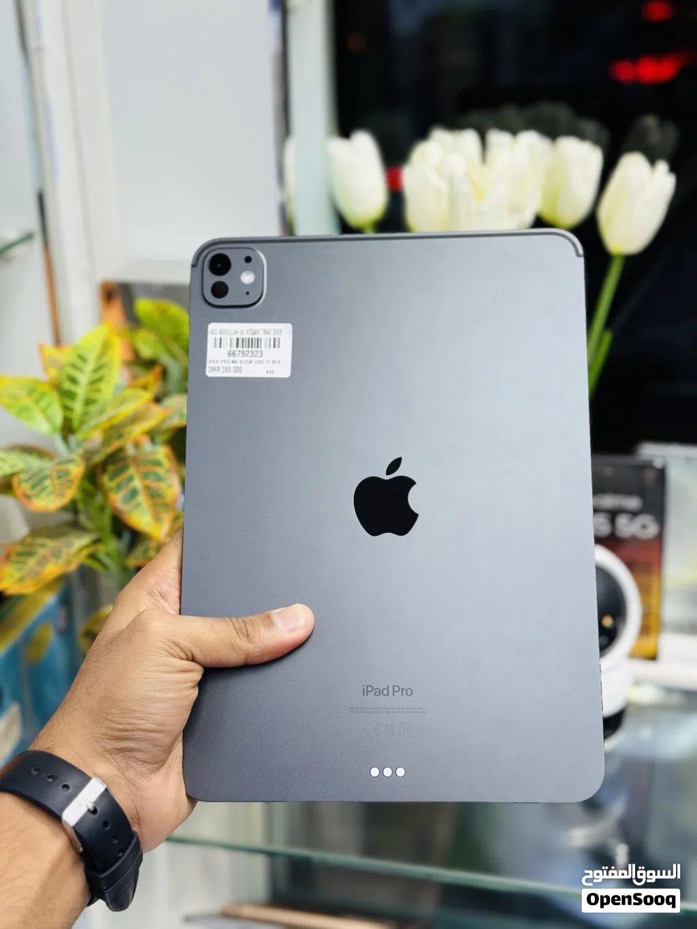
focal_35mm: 48
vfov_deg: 39.7
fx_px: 1288
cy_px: 464
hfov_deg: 30.3
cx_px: 348
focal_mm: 6.76
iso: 64
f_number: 1.78
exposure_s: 1/412
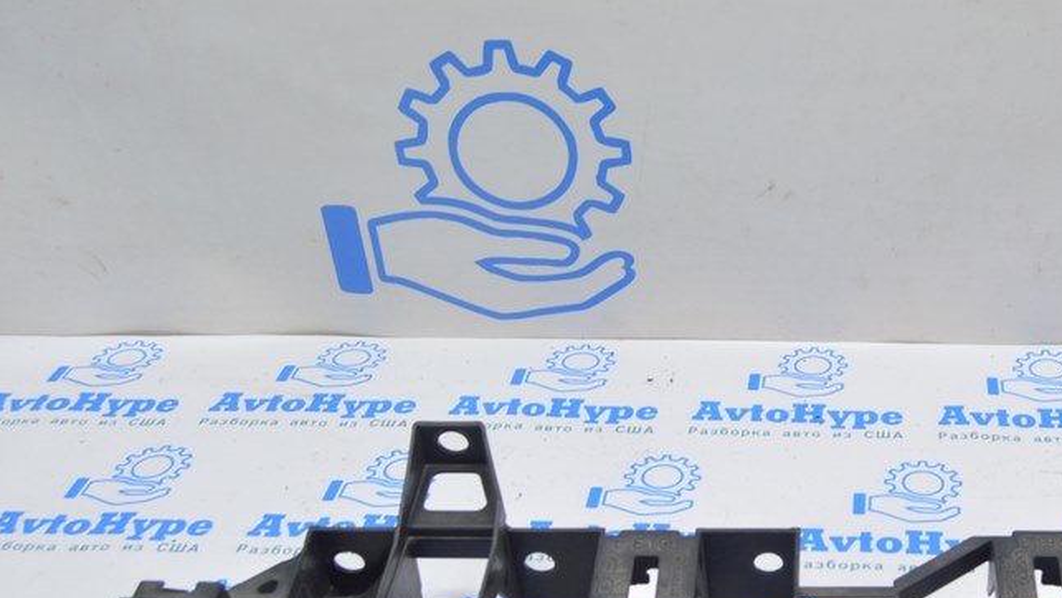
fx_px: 1549
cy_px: 361
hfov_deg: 36.8
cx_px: 818
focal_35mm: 55
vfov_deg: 21.8
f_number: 5.6
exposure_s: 1/20
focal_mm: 22
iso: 400
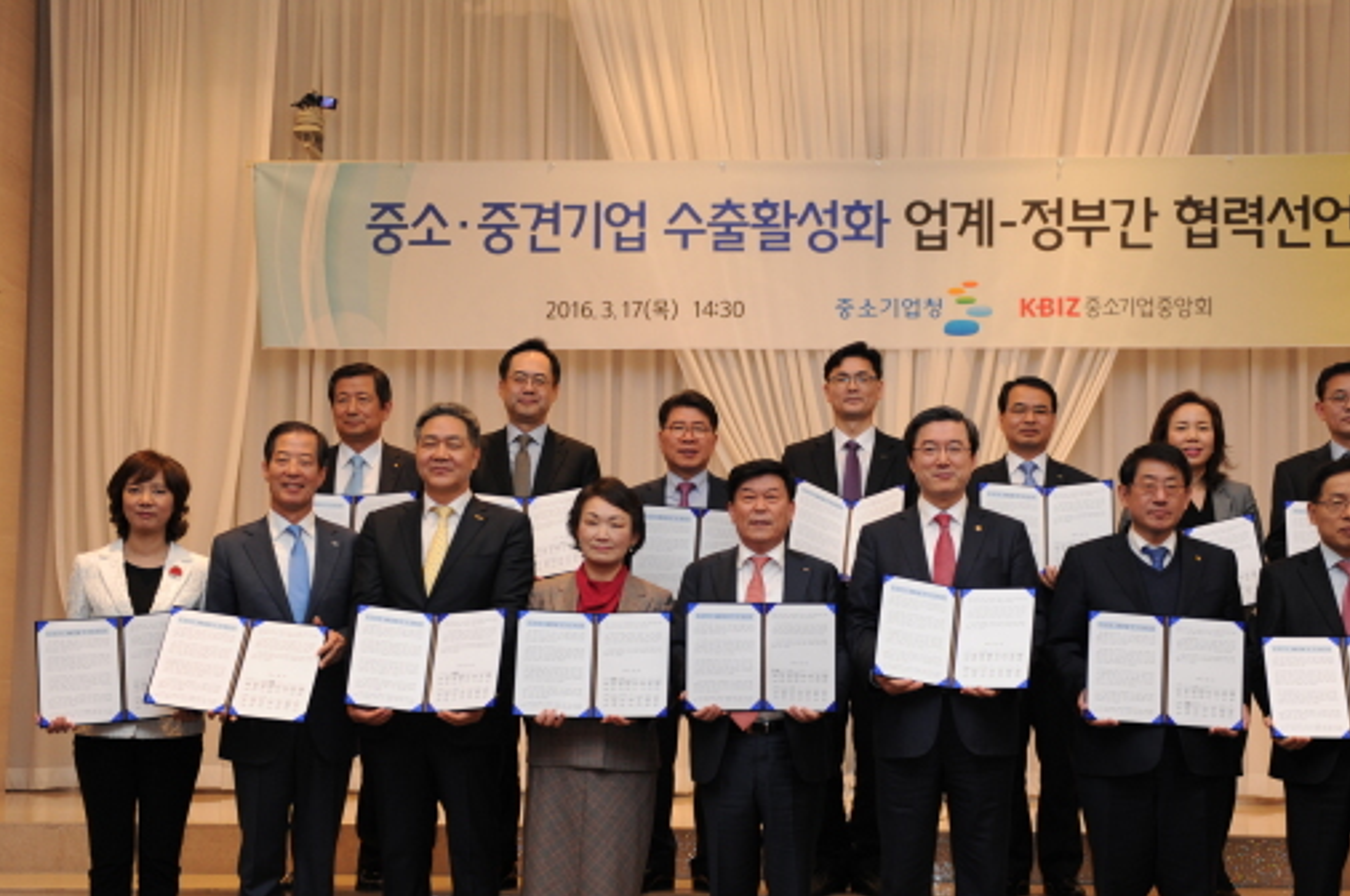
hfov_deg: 36.8
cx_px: 782
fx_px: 2022
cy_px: 536
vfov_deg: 24.9
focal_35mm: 54
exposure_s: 1/125
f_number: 2.8
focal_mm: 42
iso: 1000
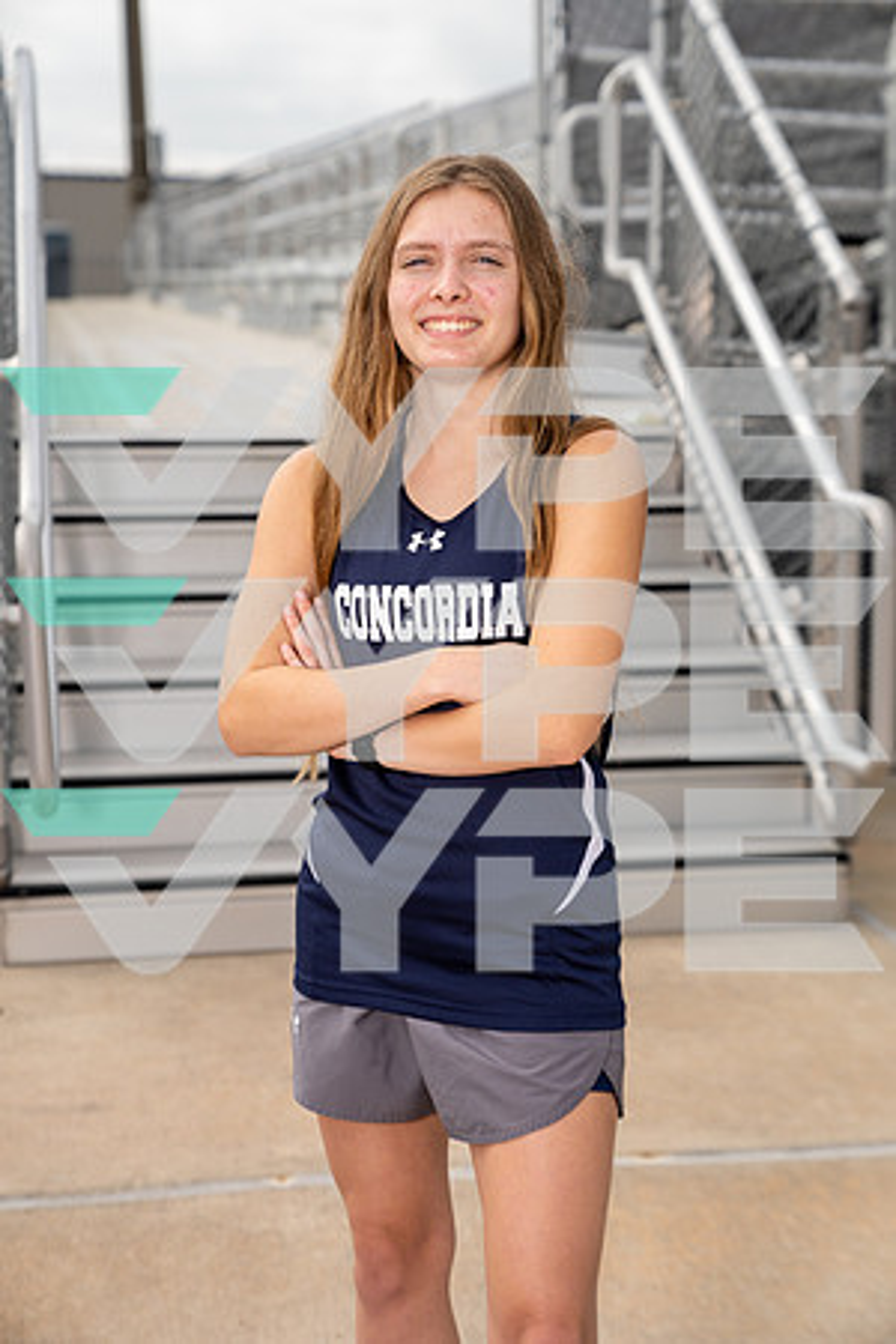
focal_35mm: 70
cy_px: 672
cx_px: 448
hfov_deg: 19.5
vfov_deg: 28.8
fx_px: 2613
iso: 250
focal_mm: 70
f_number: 4
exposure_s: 1/1600
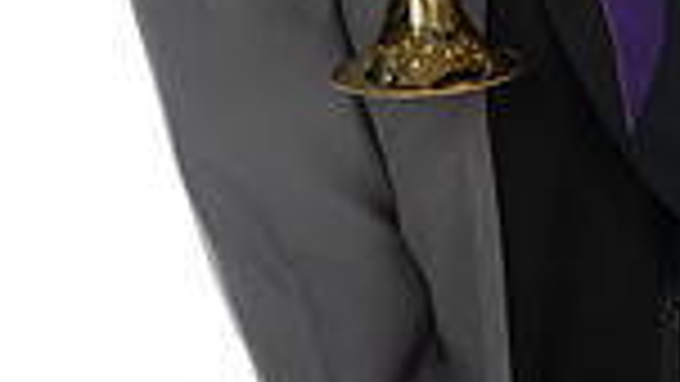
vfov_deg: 7.1
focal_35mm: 162
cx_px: 320
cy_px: -526
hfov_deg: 13.3
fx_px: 2922
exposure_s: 1/320
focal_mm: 52
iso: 800
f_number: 7.1
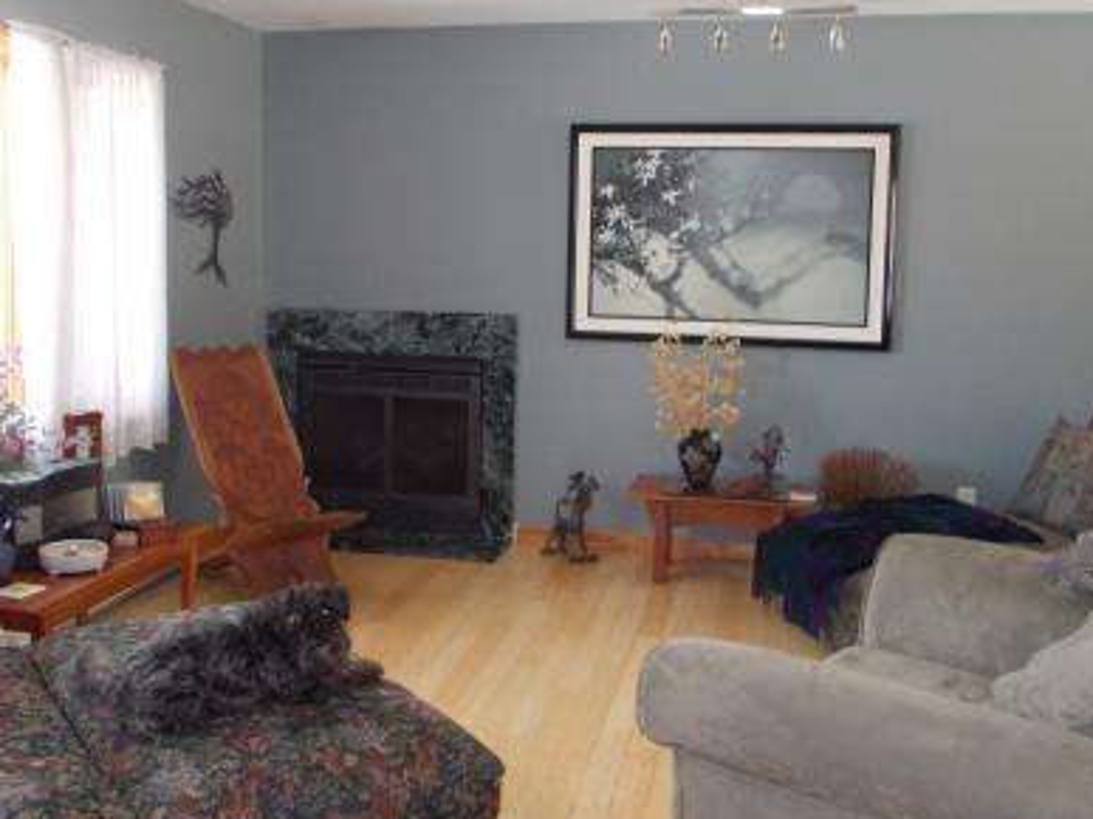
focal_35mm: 39
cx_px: 480
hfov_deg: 47.8
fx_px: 1231
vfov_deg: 36.7
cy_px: 339
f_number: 3.2
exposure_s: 1/25
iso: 250
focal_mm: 4.6
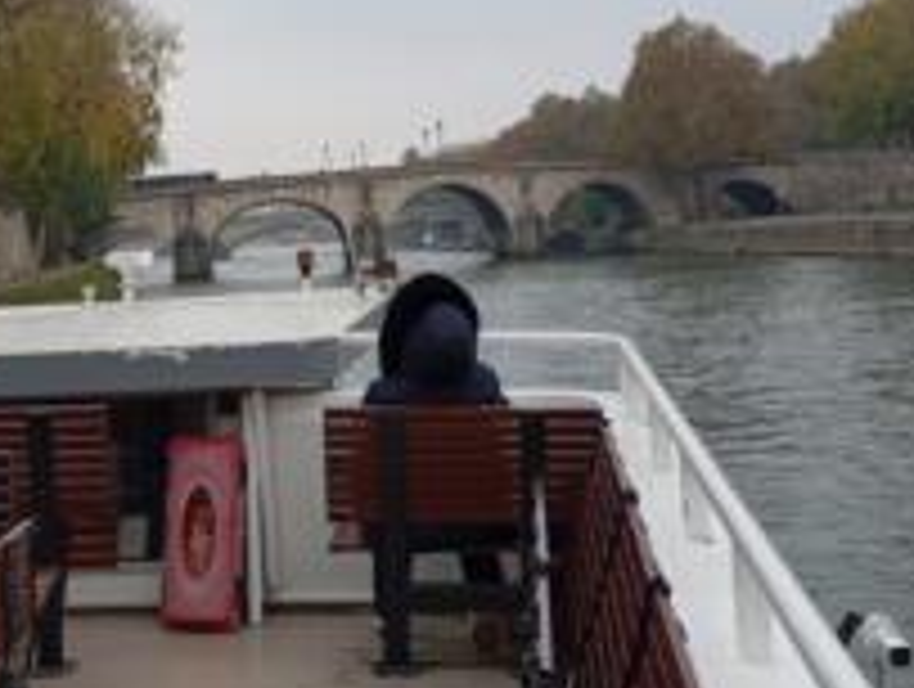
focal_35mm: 69
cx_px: 414
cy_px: -92
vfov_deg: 20.3
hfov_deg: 28.1
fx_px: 1825
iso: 100
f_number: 1.8
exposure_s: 1/175
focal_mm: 4.27
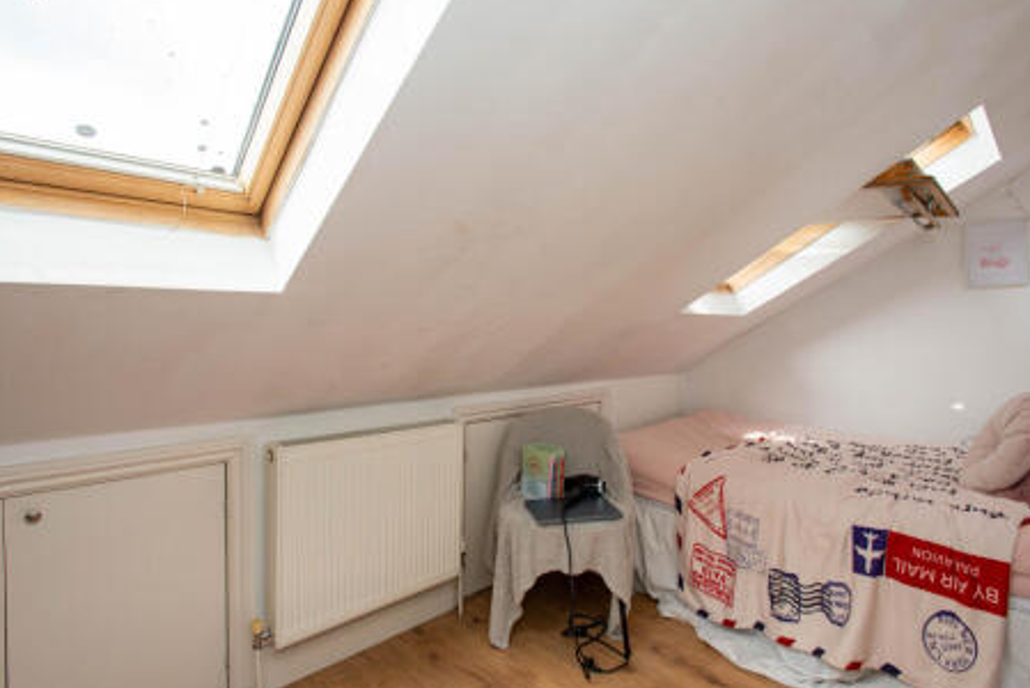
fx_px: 515
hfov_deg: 90.0
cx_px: 505
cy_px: 350
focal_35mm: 18
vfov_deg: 67.5
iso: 400
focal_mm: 17
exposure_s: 1/125
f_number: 8
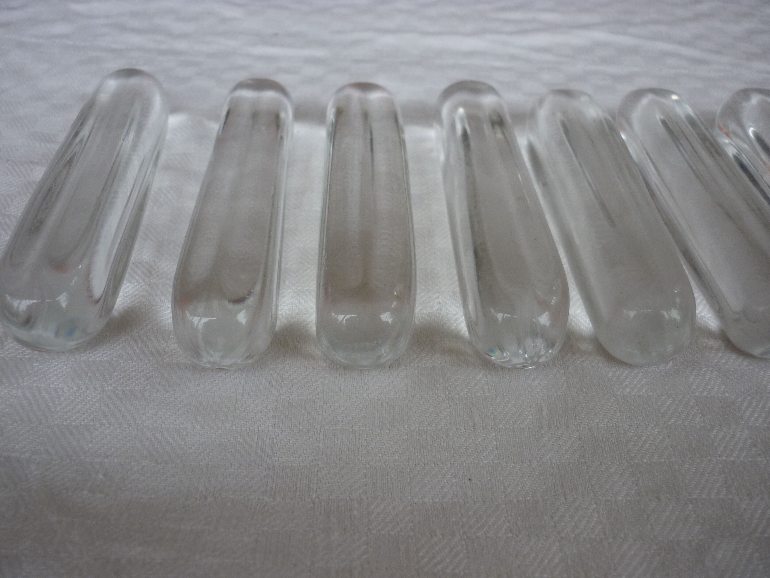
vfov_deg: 42.9
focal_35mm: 33
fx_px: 734
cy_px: 289
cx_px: 385
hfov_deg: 55.4
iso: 80
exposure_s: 1/200
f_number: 2.8
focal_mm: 5.5
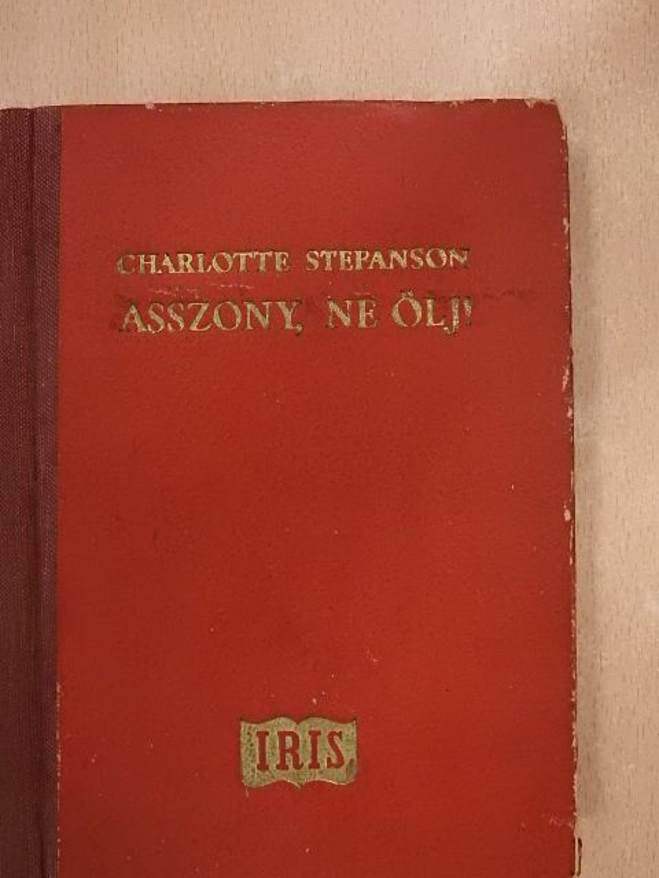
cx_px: 330
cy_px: 439
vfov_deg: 46.8
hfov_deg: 36.0
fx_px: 1015
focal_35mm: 40
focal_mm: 7.2
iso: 1600
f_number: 3.8
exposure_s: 1/80
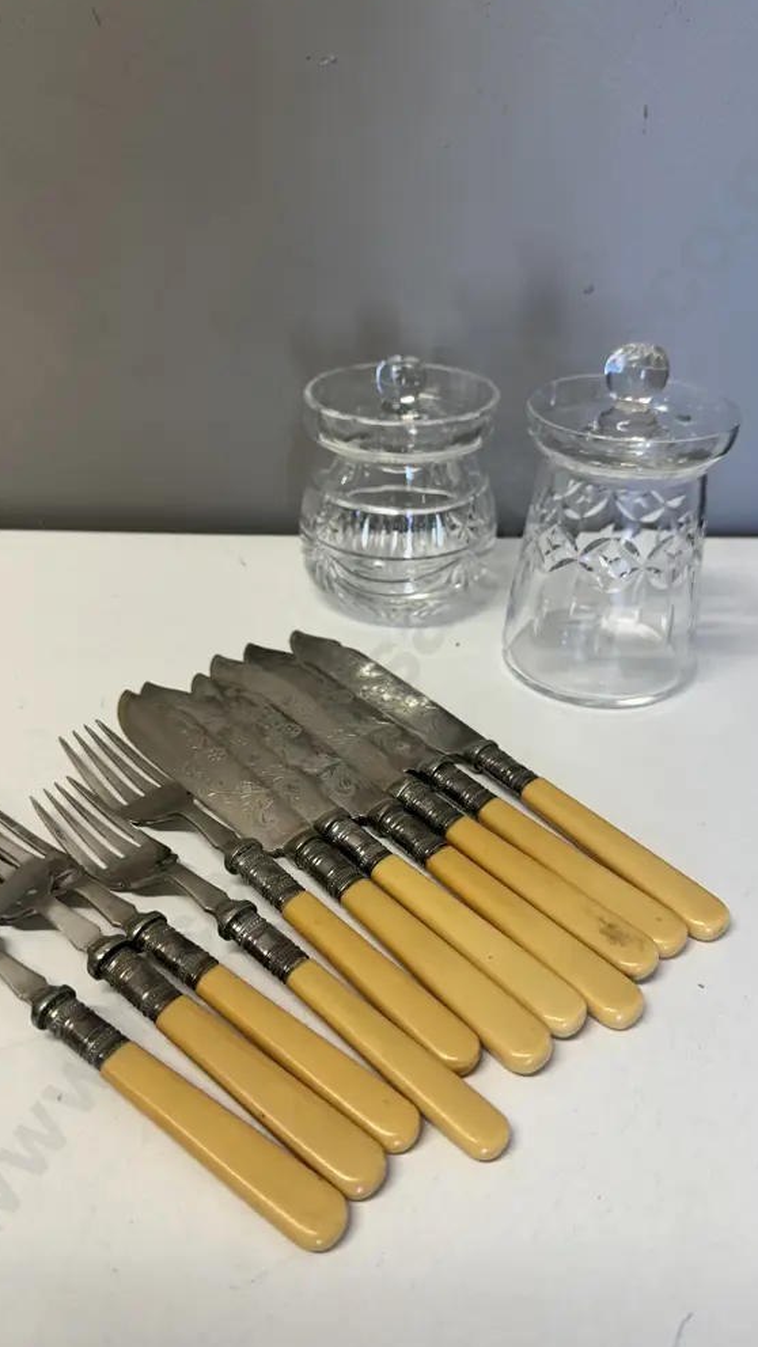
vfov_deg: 69.9
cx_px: 382
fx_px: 965
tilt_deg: -32.8
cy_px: 680
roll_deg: -1.0
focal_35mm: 27
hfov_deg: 42.9
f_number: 1.78
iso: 80
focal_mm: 6.86
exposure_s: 1/100
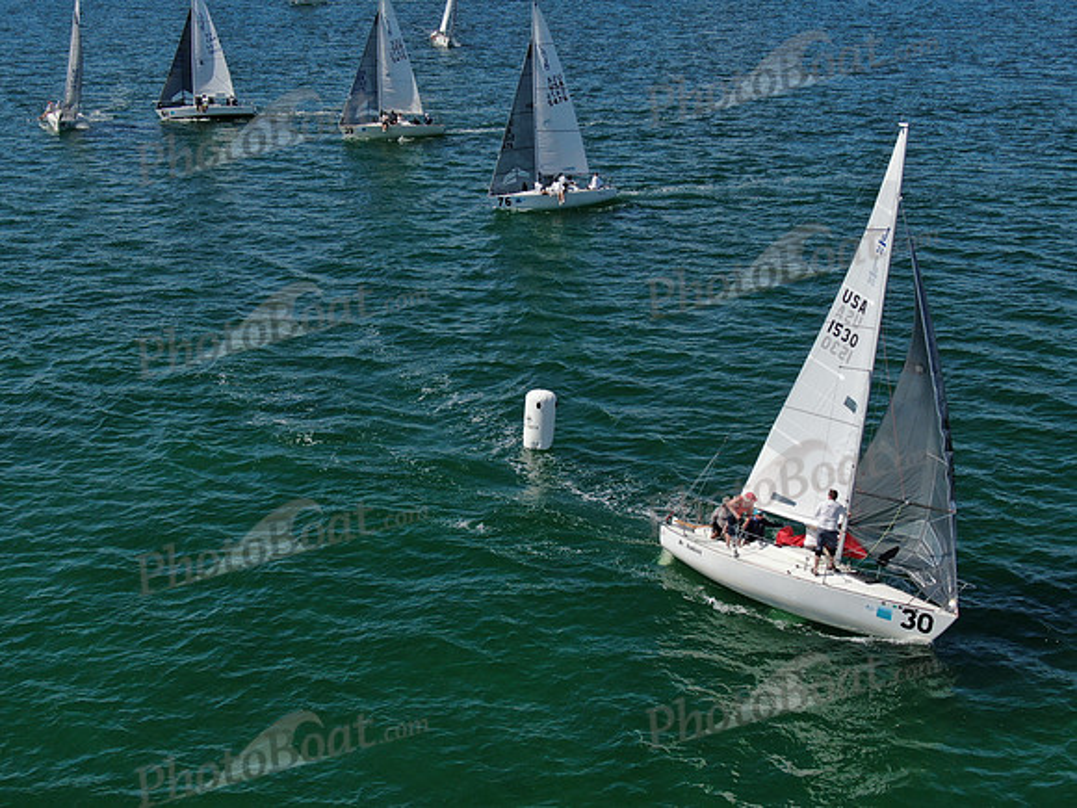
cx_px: 538
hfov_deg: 39.7
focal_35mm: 48
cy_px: 404
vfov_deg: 30.3
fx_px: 1493
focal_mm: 8.6
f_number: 3.8
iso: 100
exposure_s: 1/1250
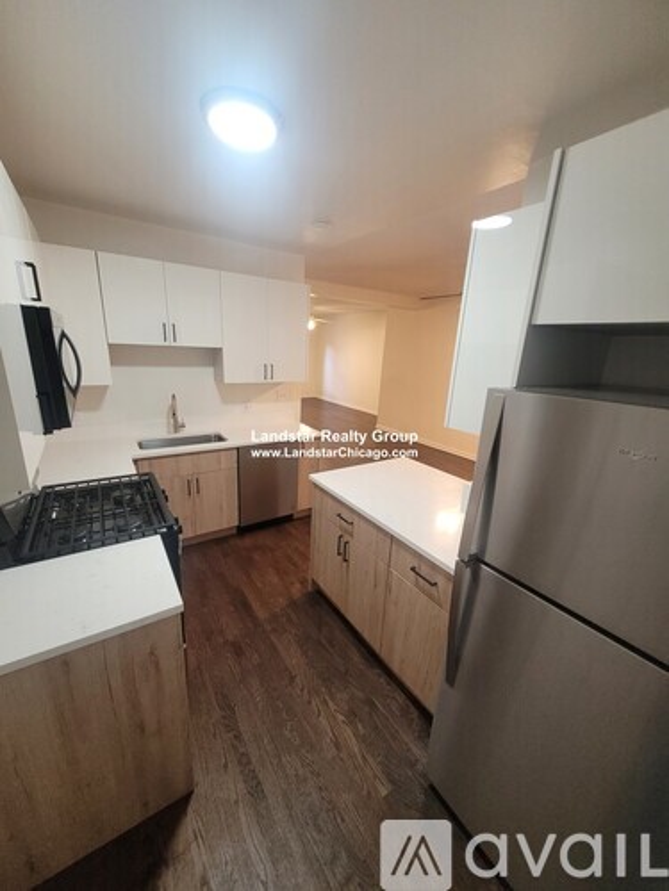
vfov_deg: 106.2
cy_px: 446
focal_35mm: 13
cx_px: 334
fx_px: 335
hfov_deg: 89.9
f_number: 2.2
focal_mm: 1.74
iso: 320
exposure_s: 1/60
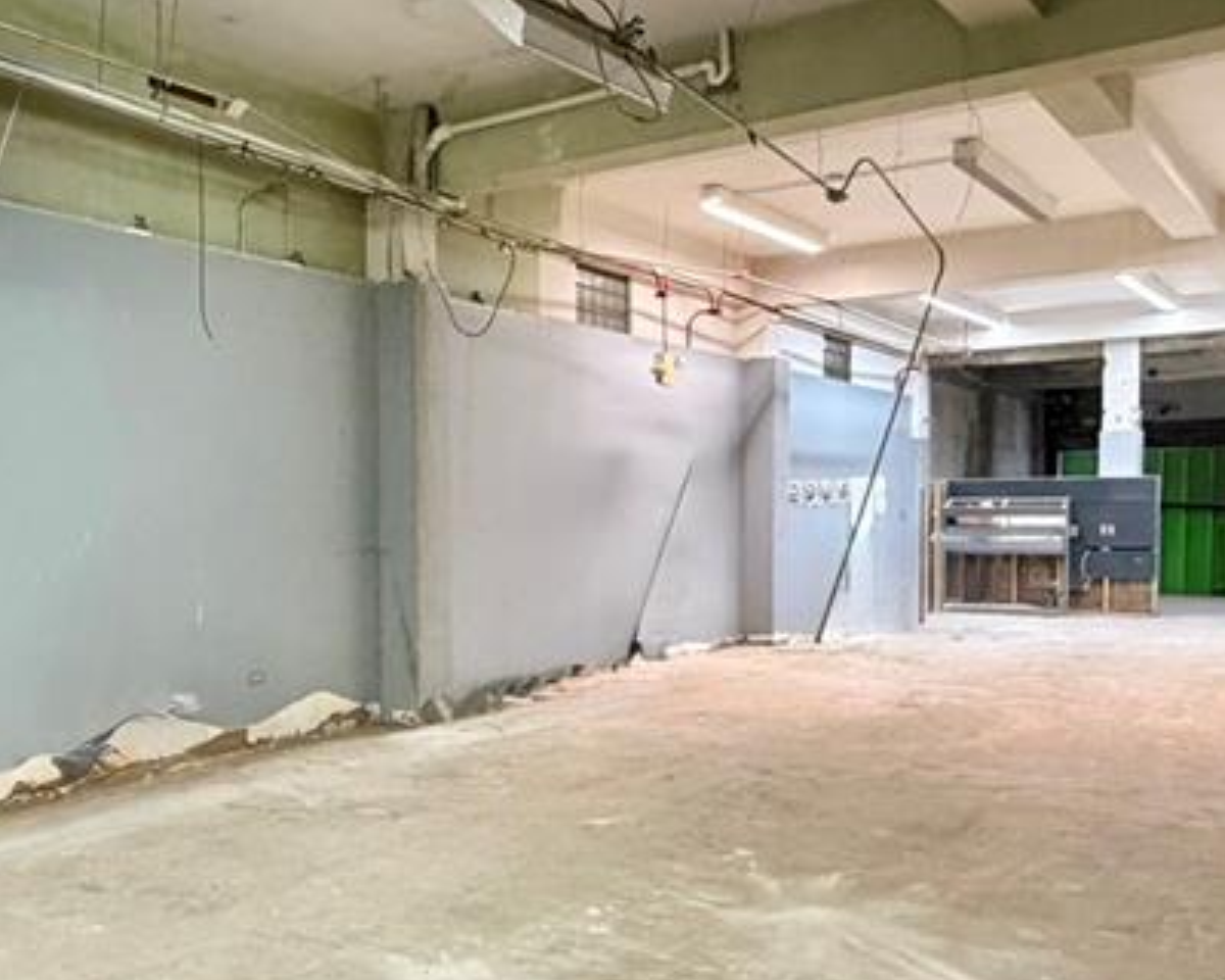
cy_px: 582
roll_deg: +0.9
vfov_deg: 42.1
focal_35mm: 35
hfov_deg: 50.8
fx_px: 1269
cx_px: 429
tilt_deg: -2.6
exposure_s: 1/60
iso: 640
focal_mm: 2.22
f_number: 2.2
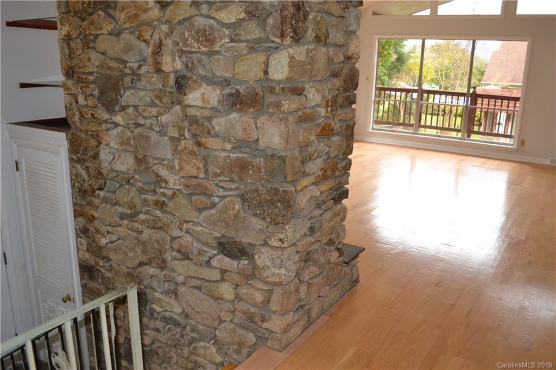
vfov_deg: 43.6
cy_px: 185
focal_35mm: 30
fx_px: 463
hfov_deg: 61.9
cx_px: 278
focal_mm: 20
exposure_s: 1/125
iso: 400
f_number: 4
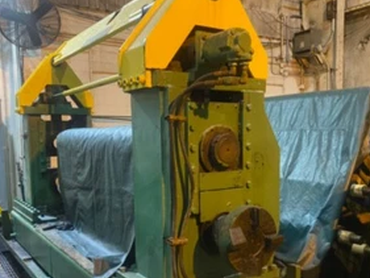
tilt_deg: -6.8
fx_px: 396
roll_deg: +1.2
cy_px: 170
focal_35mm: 37
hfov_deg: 50.1
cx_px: 188
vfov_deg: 38.5
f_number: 1.8
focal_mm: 4.25
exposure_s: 1/60
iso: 400
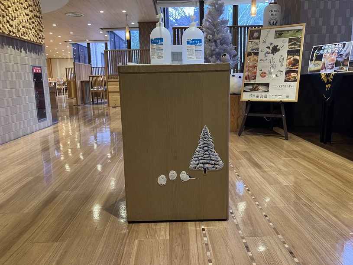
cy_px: 132
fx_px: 285
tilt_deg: -9.1
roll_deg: +1.2
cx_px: 176
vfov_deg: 49.7
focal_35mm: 28
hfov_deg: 63.5
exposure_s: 1/50
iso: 200
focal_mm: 3.99
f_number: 1.8
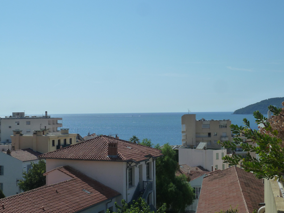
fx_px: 517
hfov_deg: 30.7
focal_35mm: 63
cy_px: 106
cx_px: 142
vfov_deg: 23.3
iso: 125
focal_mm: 10.3
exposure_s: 1/800
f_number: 5.6
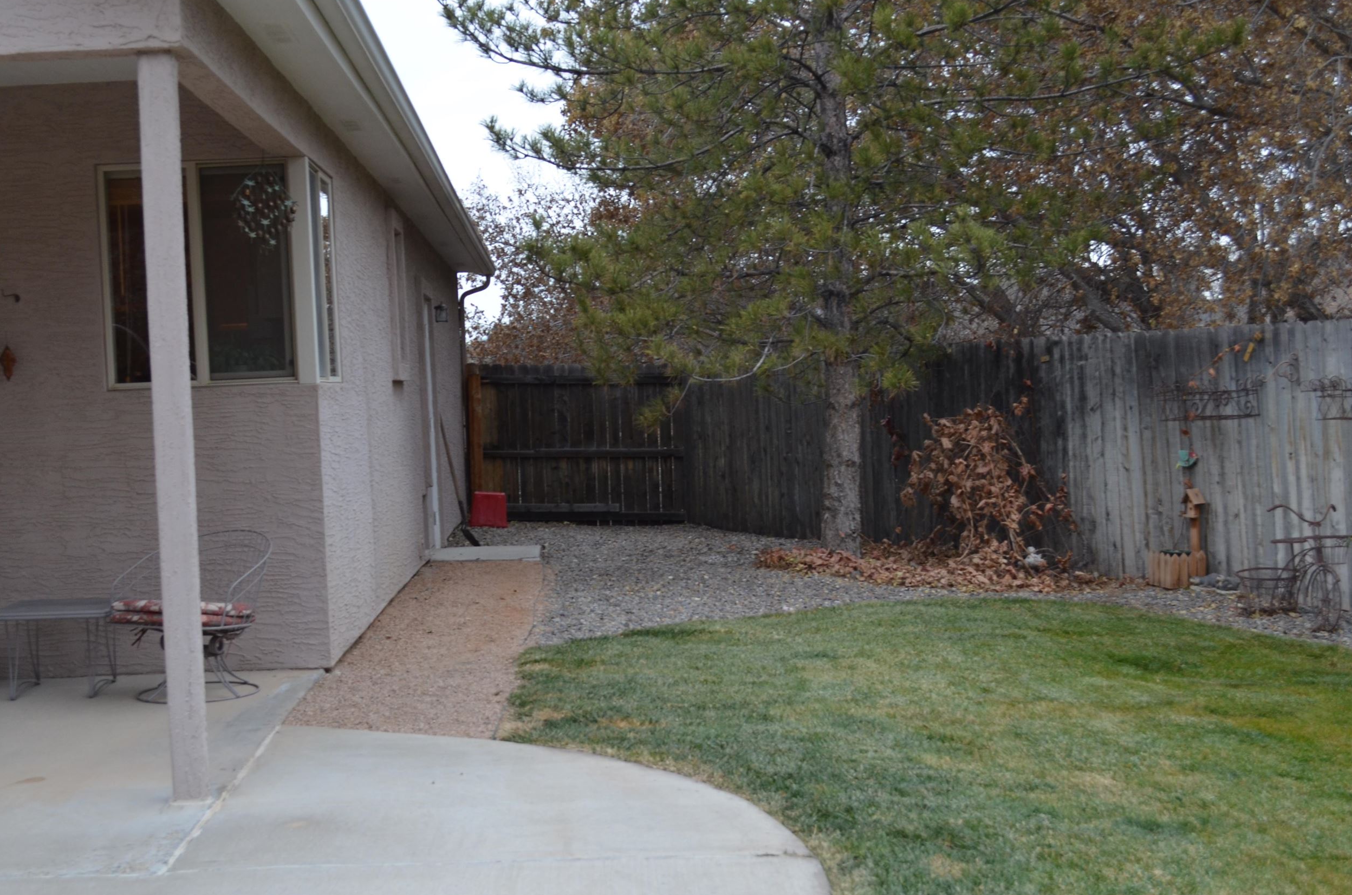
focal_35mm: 48
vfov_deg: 27.9
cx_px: 570
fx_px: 1799
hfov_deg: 41.1
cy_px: 466
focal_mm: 26
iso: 360
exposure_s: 1/125
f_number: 5.6
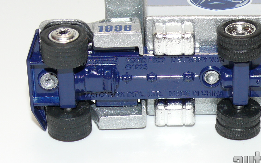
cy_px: 44
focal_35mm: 130
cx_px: 180
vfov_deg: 10.1
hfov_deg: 16.0
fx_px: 925
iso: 100
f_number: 4
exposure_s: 1/30
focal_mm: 12.3
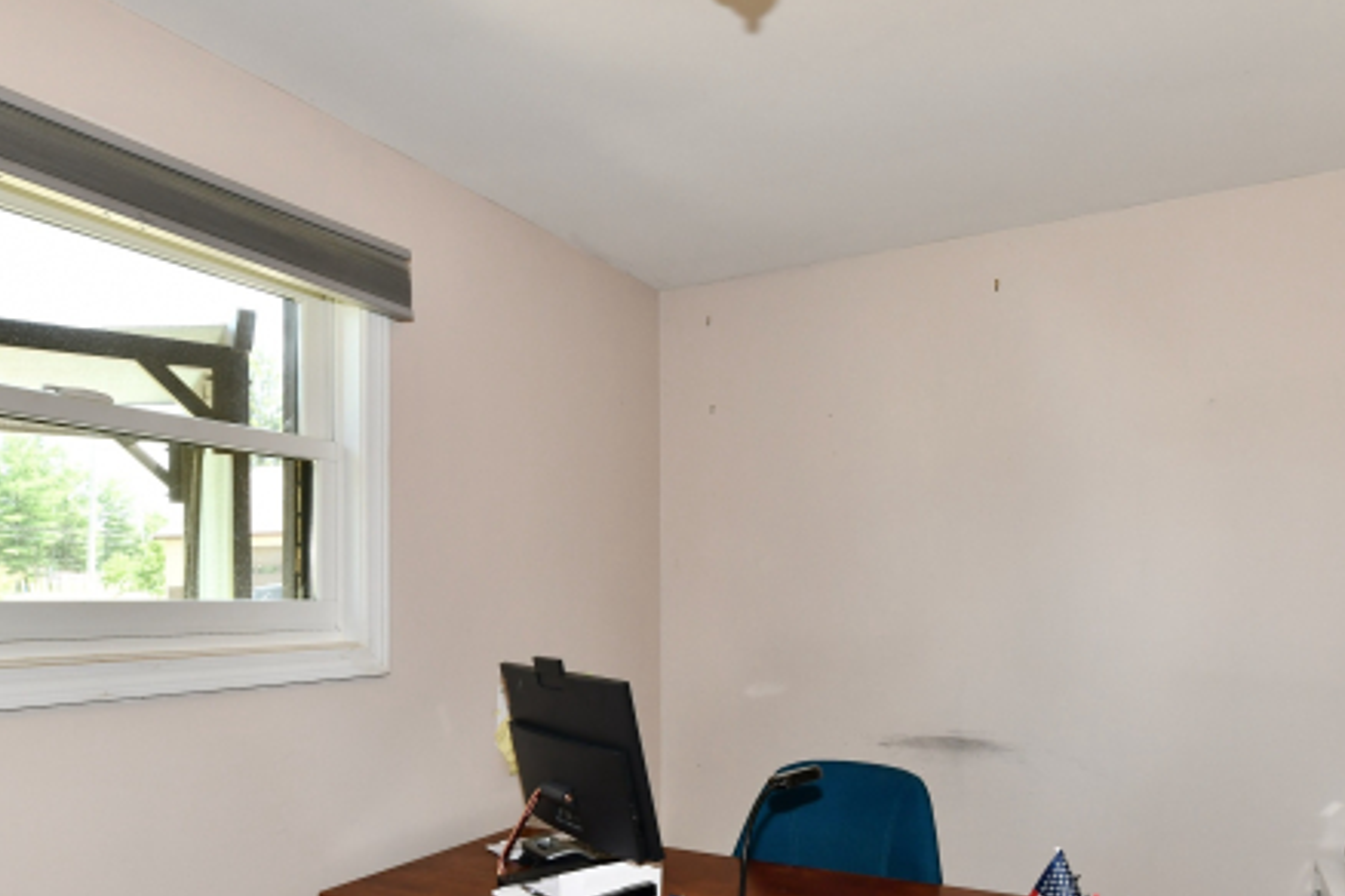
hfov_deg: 73.6
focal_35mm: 24
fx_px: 897
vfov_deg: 51.9
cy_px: 617
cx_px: 731
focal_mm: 14
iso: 640
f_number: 6.3
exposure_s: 1/60
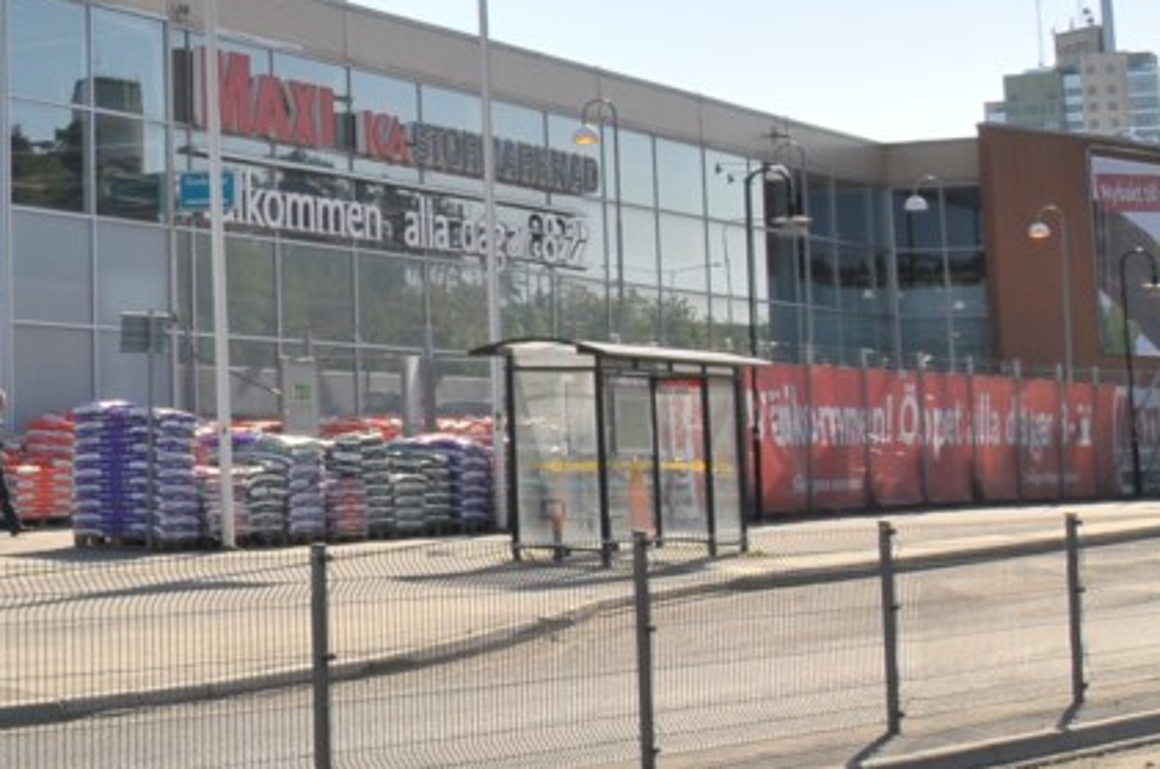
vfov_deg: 18.2
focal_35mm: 73
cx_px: -482
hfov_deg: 23.4
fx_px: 2348
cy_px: 36
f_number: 11
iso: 200
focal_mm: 16
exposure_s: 1/250
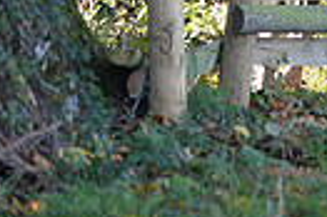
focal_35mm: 309
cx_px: 604
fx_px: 2803
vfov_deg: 4.4
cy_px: -222
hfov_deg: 6.5
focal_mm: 70
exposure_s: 1/1000
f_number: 2.8
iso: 1000
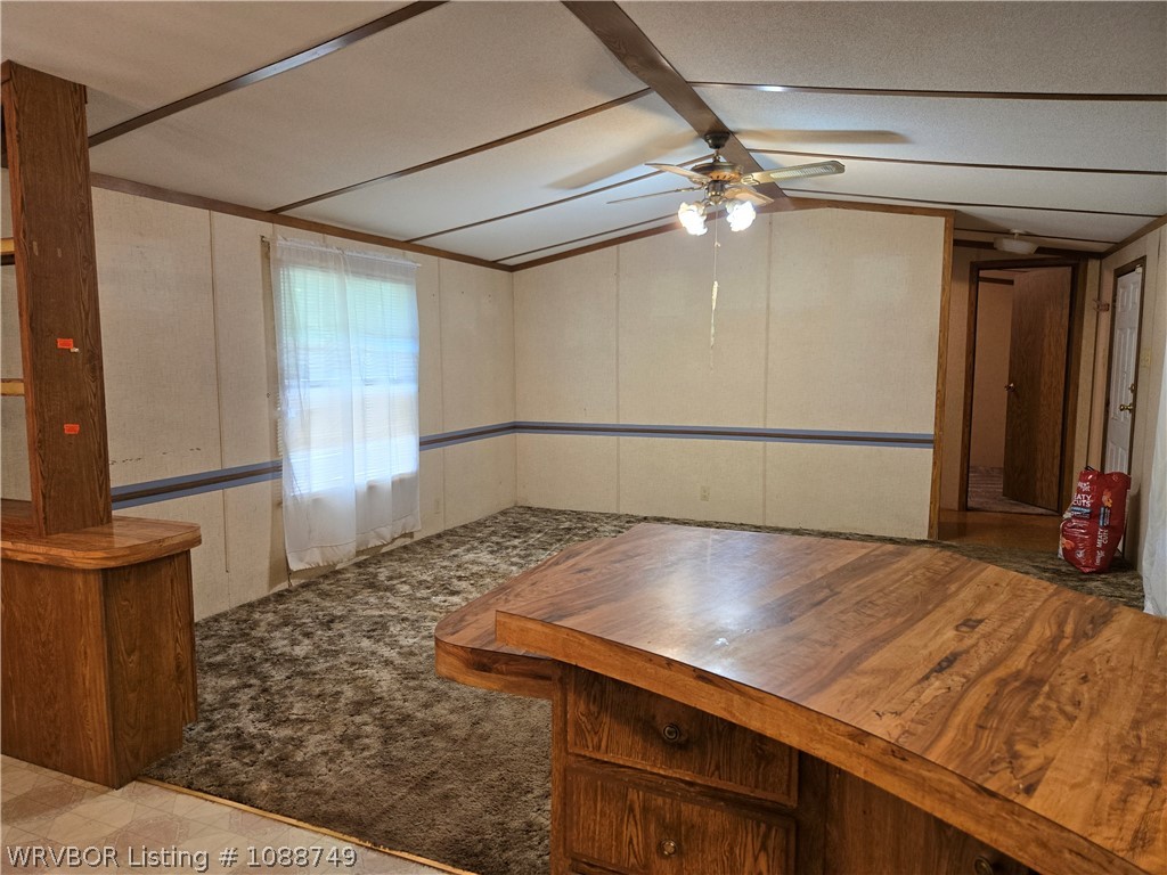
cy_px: 438
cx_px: 584
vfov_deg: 58.9
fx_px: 775
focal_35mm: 23
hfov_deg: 73.9
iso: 125
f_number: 1.8
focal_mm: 5.4
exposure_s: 1/120
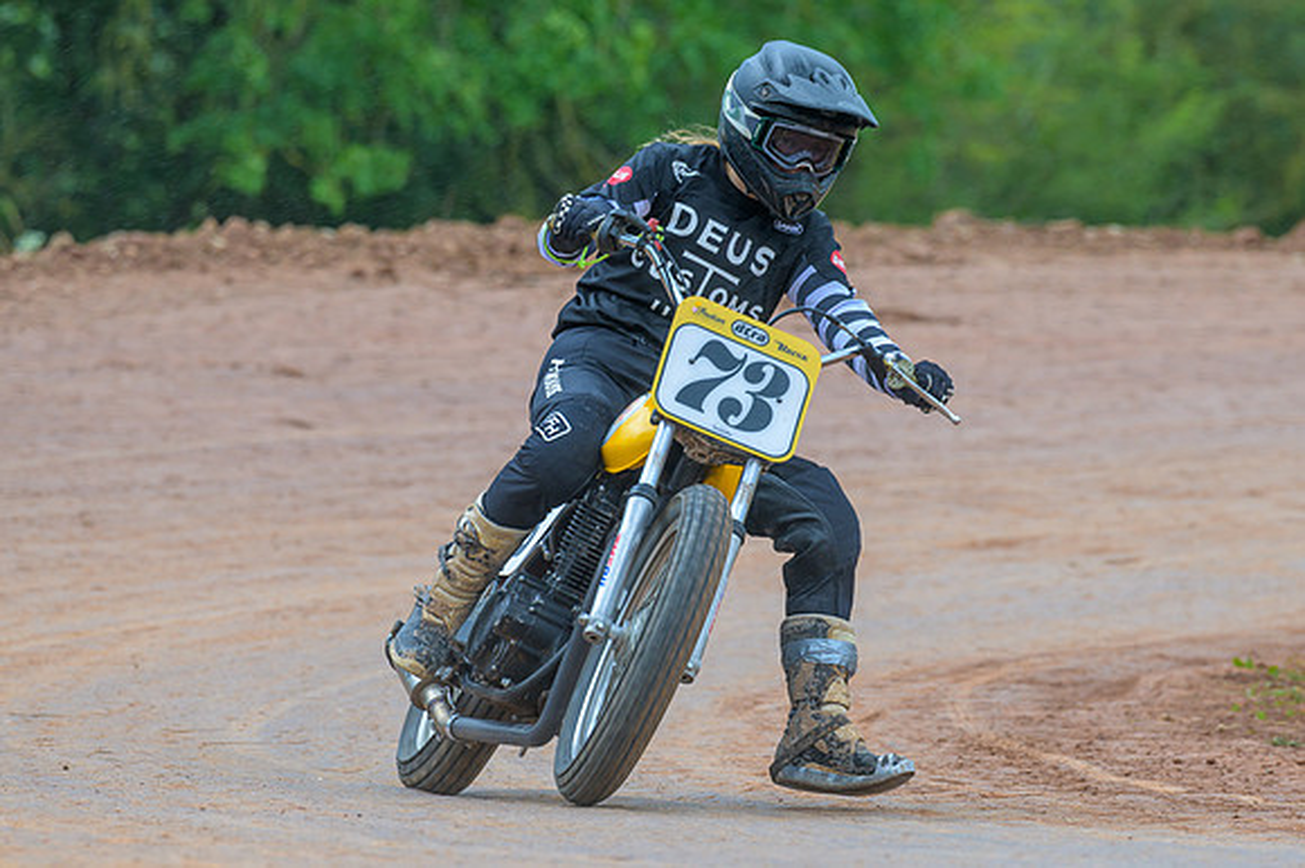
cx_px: 725
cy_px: 479
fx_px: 12628
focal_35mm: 349
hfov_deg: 5.9
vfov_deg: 3.9
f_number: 4
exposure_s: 1/400
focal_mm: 200
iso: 160
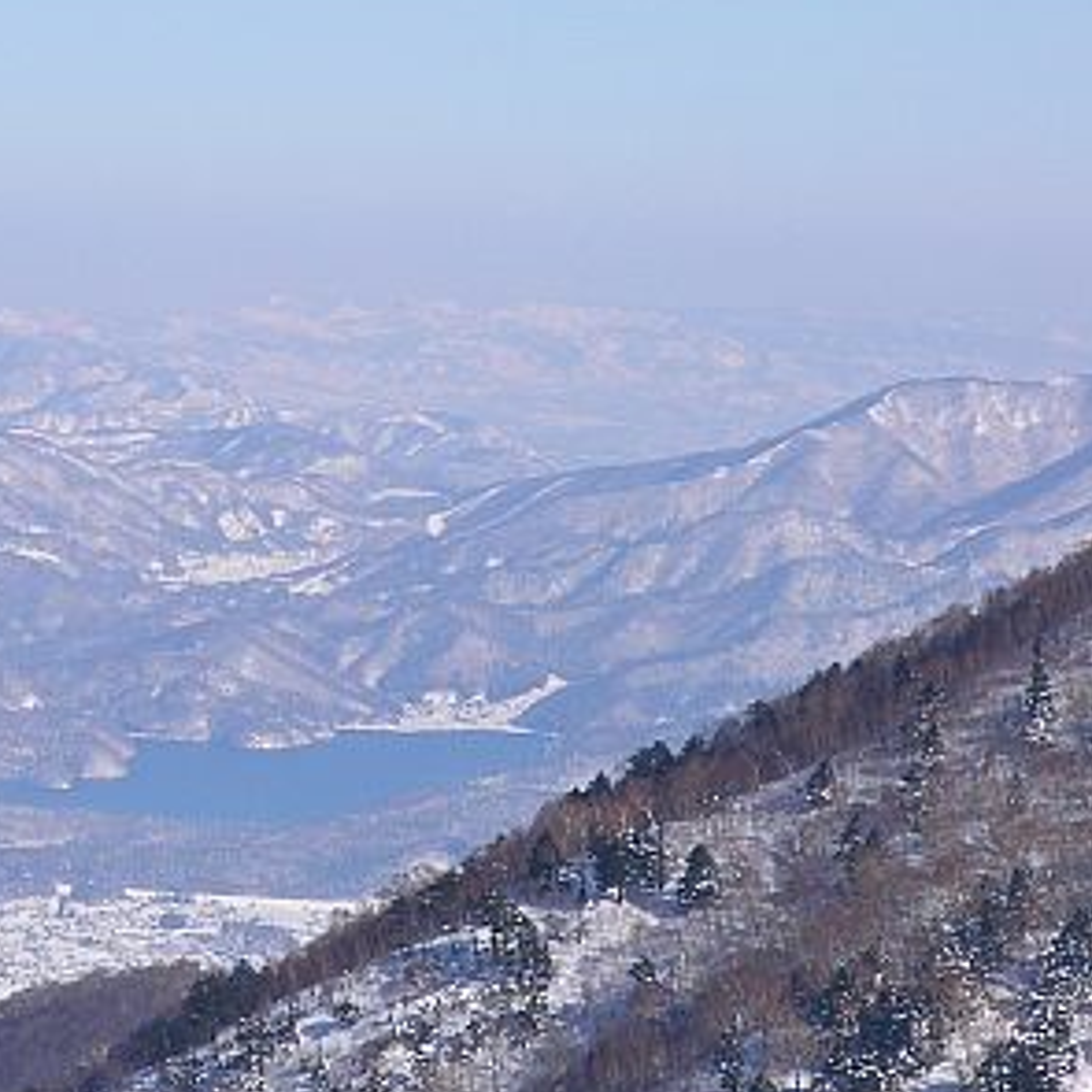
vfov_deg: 8.6
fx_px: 7245
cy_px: 483
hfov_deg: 8.6
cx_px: -26
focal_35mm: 203
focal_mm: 16.3
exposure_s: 1/1046
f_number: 4
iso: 50
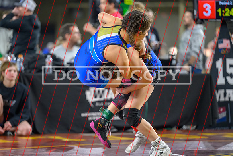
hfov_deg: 11.3
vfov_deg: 7.6
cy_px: 77
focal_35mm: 181
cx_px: 112
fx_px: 1173
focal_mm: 170
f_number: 2.8
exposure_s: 1/800
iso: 4500
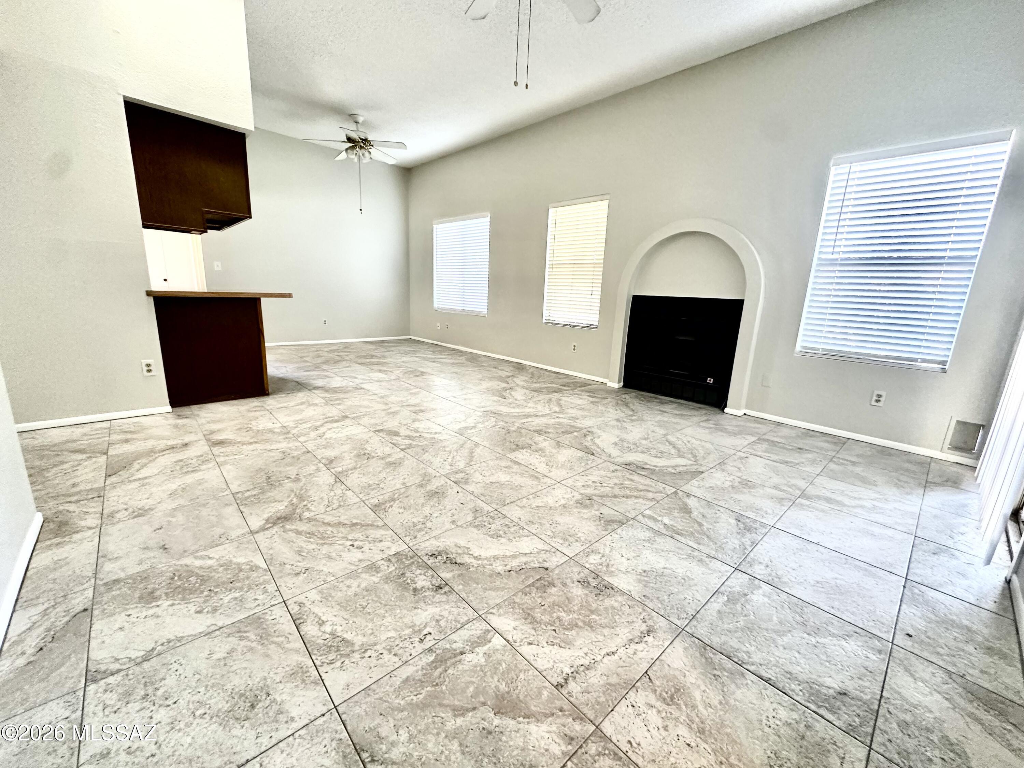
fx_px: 414
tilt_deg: -12.6
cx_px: 512
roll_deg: -3.0
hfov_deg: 102.1
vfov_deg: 85.7
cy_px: 384
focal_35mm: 14
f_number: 2.2
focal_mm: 2.22
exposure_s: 1/60
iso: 400
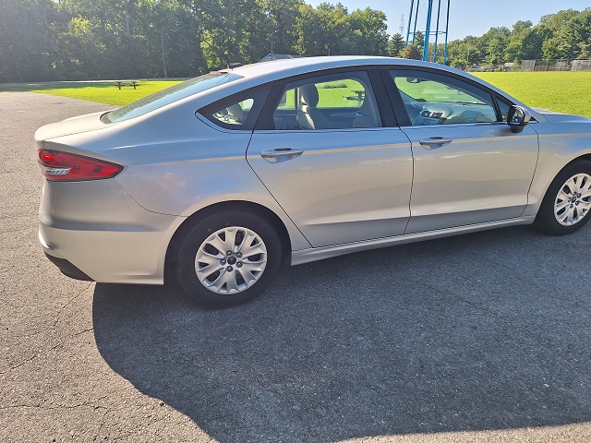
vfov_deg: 58.9
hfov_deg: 73.9
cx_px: 296
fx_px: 393
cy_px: 222
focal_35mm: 23
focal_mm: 5.54
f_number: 1.8
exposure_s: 1/847
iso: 40
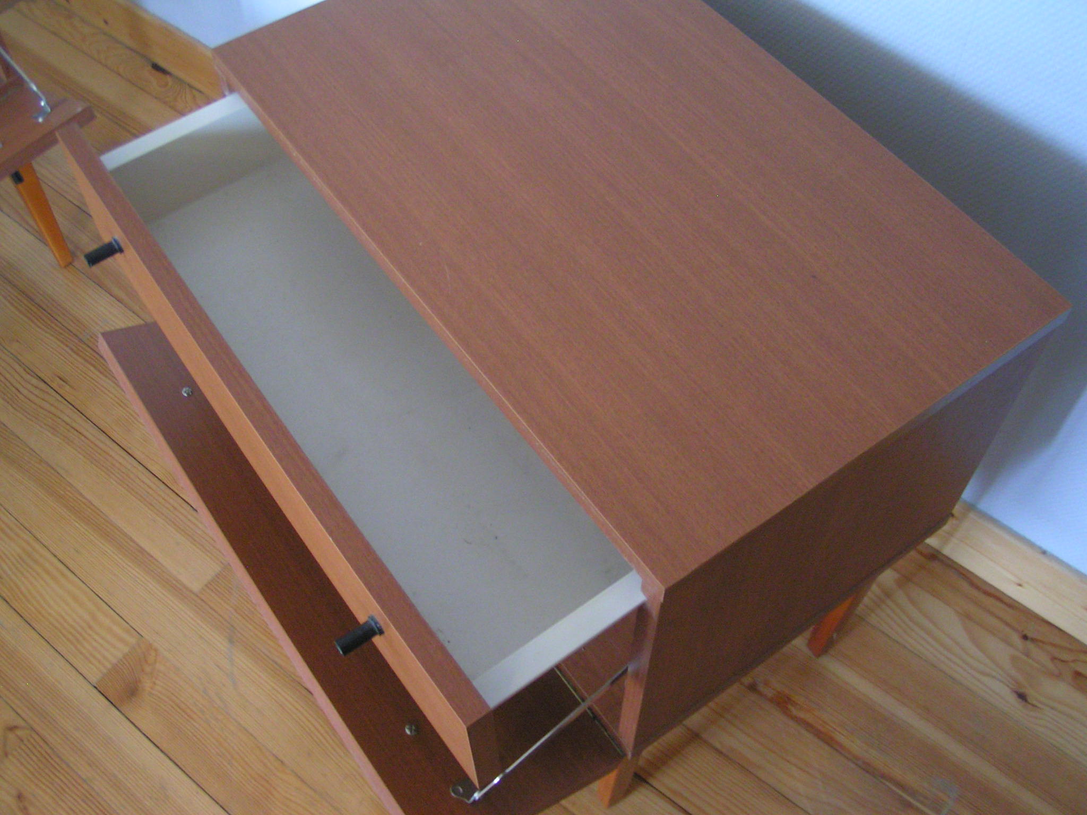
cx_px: 544
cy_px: 408
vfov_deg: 37.7
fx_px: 1193
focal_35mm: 38
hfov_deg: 49.0
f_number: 2.8
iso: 200
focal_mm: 5.8
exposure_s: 1/10
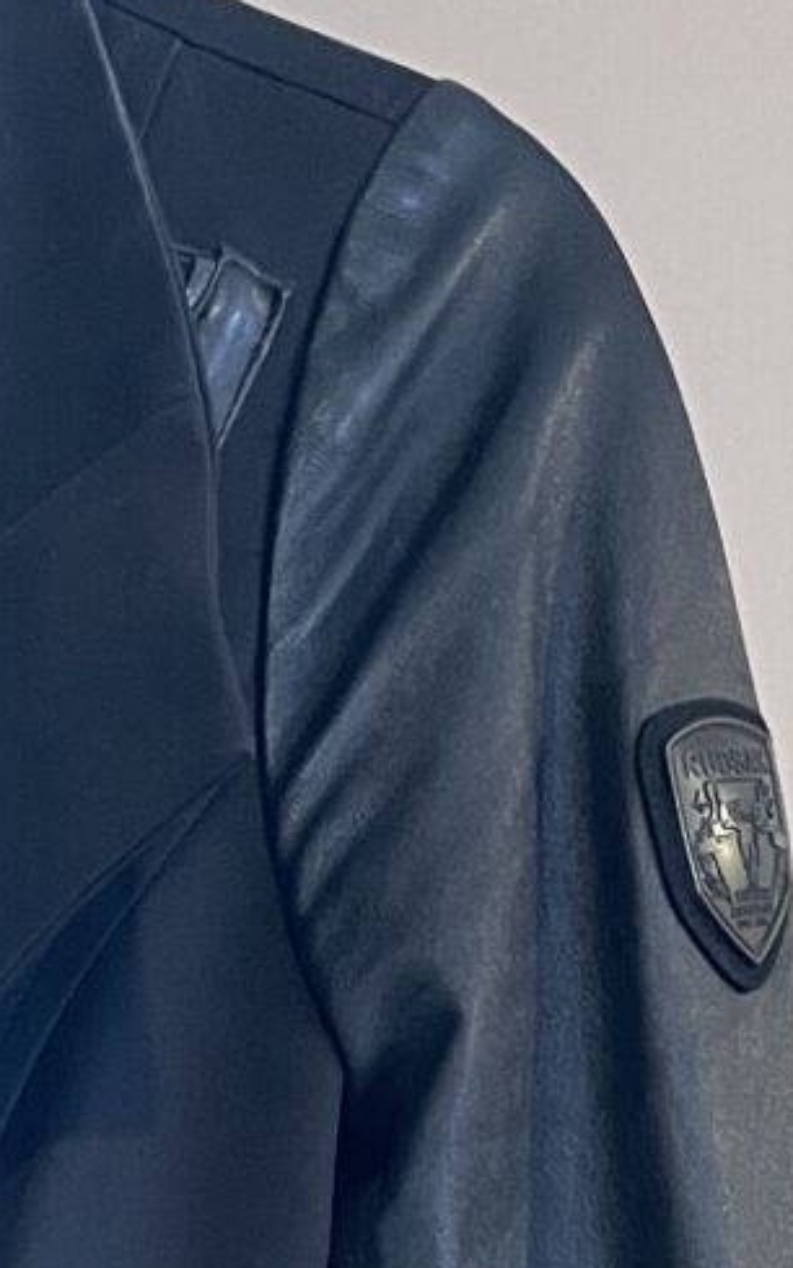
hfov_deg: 11.1
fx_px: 3835
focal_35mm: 111
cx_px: -562
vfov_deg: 15.9
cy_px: 2295
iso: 500
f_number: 1.6
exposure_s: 1/30
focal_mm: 5.1
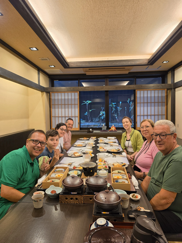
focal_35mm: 23
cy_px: 122
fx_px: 161
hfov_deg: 58.9
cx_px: 91
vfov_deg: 73.9
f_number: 1.4
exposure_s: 1/100
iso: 100
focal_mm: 6.5
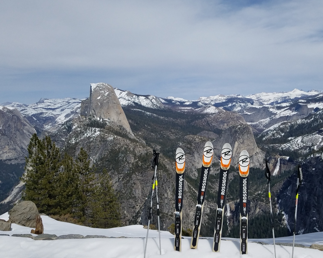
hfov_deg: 52.5
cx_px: 195
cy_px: 122
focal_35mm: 34
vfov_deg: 43.3
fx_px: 325
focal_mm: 4.2
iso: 50
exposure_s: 1/8576
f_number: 1.7
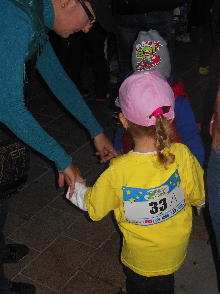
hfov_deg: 27.5
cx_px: 113
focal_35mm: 53
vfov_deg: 36.2
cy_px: 154
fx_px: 449
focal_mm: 8.9
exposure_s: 1/60
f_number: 4
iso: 200
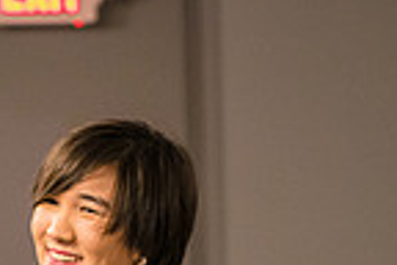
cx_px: -182
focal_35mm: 282
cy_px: 435
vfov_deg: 4.8
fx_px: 3110
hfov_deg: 7.2
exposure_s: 1/30
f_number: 2.8
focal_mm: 70
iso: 2000
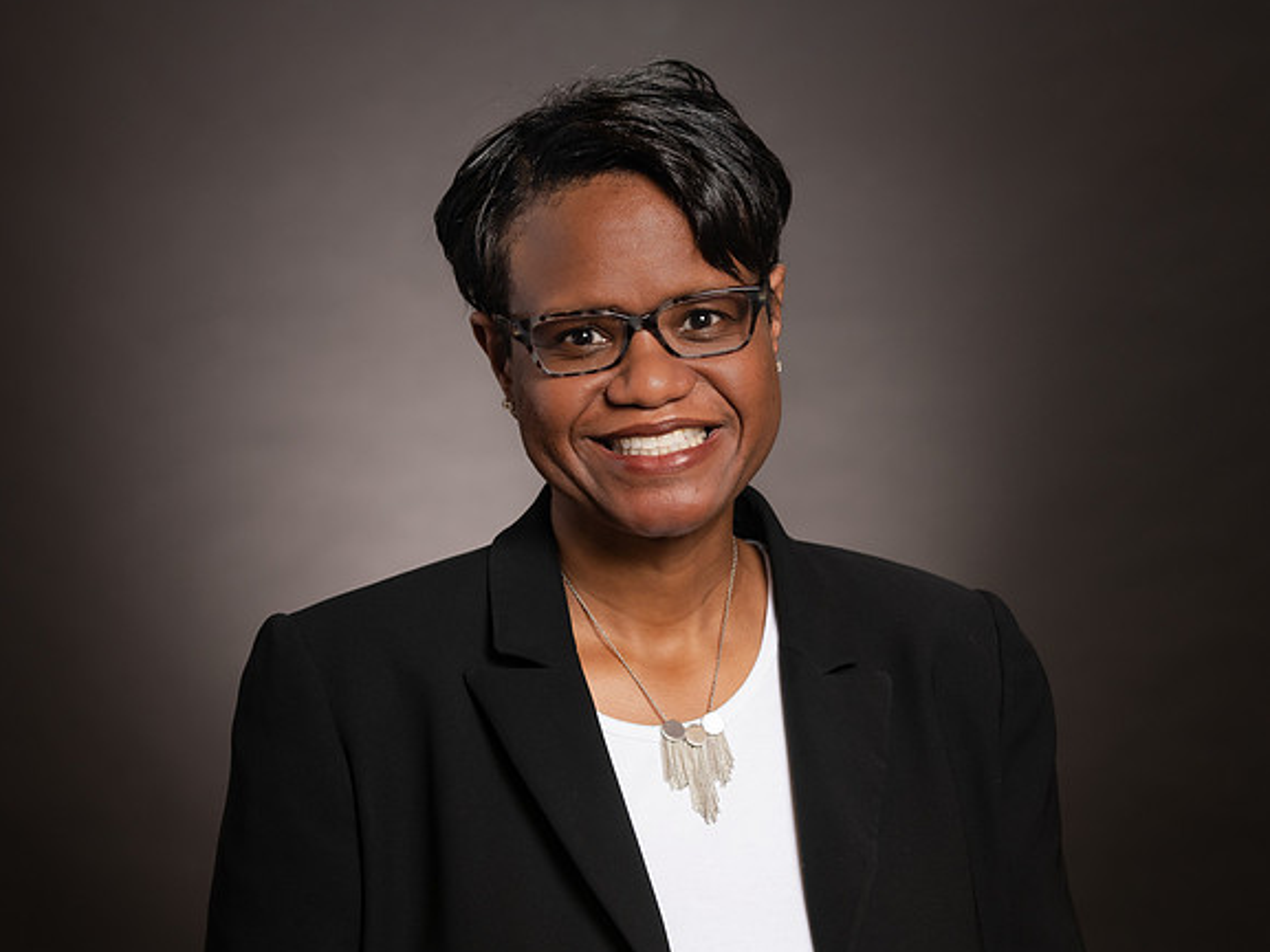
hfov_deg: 15.5
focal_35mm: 127
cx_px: 678
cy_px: 547
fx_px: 4660
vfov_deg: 11.7
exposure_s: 1/200
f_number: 5.6
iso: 320
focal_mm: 98
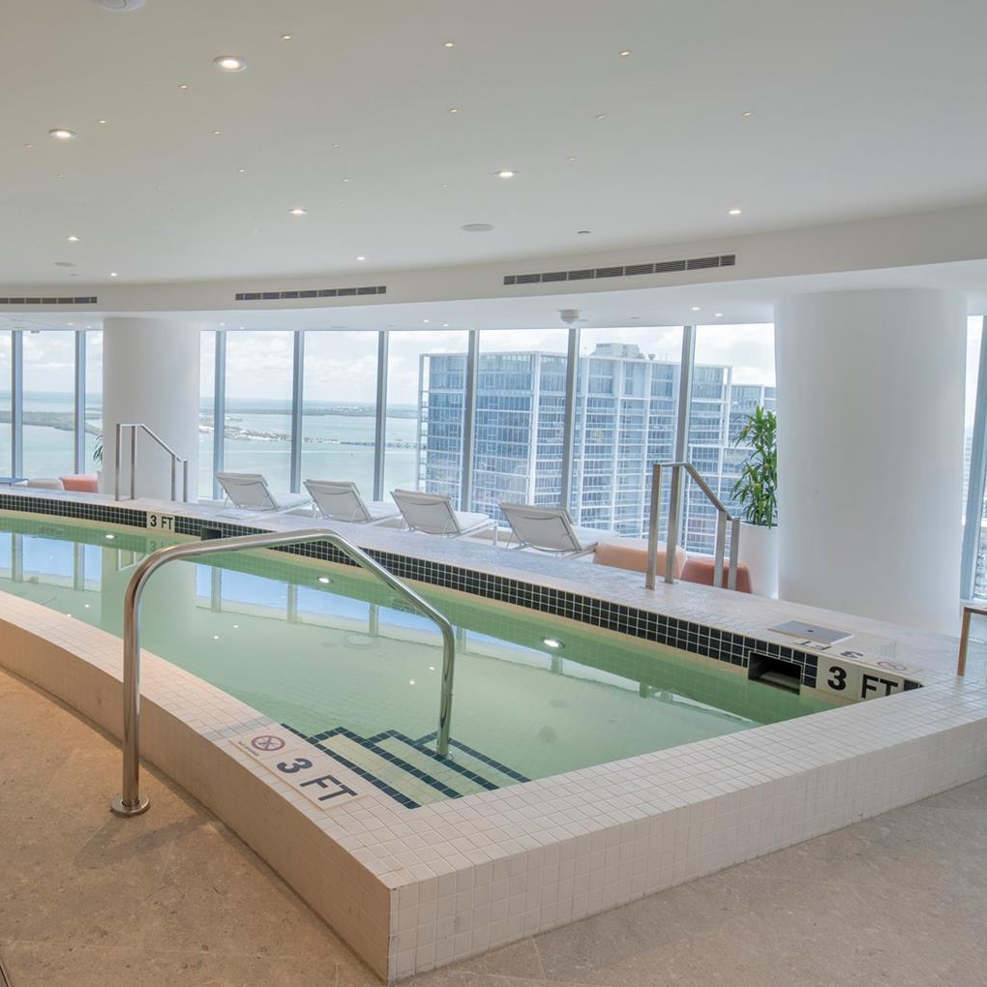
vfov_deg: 74.8
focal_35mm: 20
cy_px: 480
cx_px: 285
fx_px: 645
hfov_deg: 71.3
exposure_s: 1/80
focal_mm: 15
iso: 80
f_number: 9
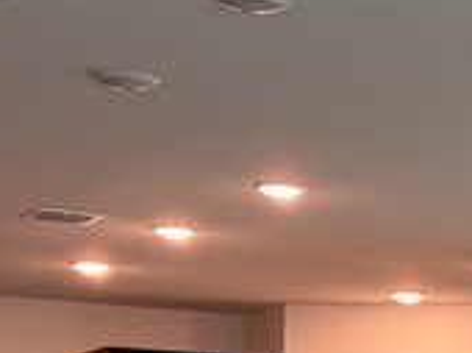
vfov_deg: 9.2
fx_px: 2138
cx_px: 1041
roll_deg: +0.4
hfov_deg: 11.1
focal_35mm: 157
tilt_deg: +3.3
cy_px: 484
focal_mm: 5.96
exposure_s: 1/60
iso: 125
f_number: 1.6
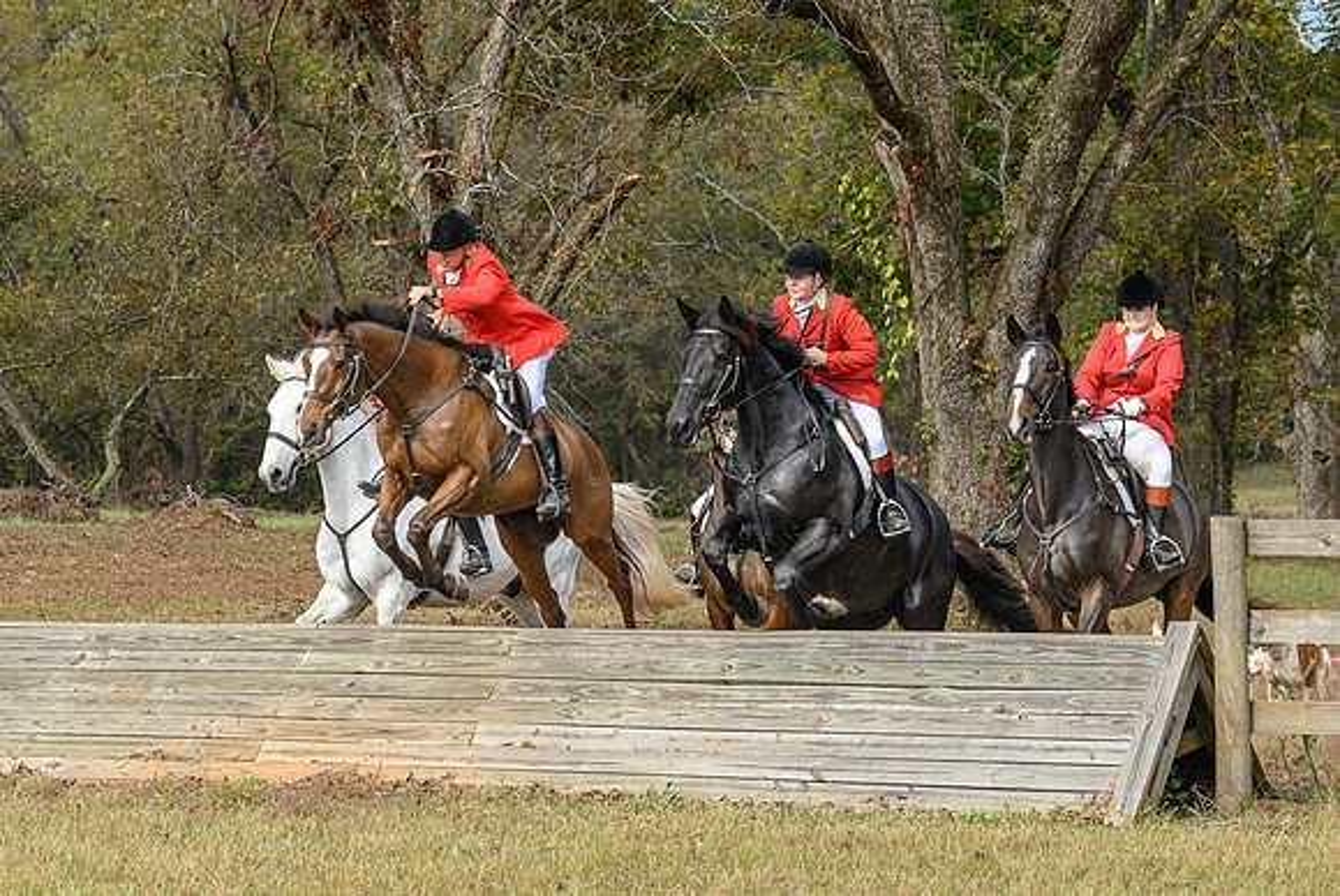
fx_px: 5651
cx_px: 335
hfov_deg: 13.5
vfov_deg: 9.1
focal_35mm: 152
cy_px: 463
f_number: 6.3
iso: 400
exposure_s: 1/500
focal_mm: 95
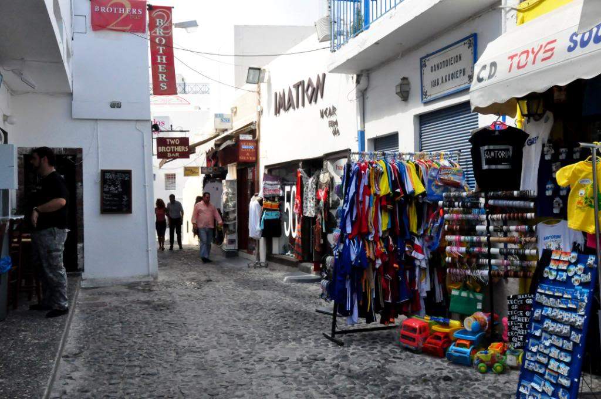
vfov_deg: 36.8
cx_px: 300
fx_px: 600
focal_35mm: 36
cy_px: 200
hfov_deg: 53.2
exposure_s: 1/800
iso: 3200
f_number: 14
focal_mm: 24
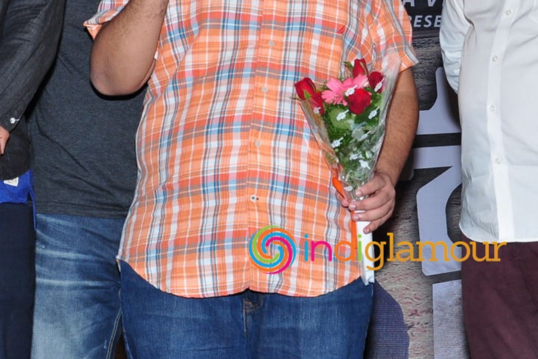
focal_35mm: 139
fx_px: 2078
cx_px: 377
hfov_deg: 14.7
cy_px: 40
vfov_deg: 9.8
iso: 400
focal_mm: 42
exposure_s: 1/125
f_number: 9
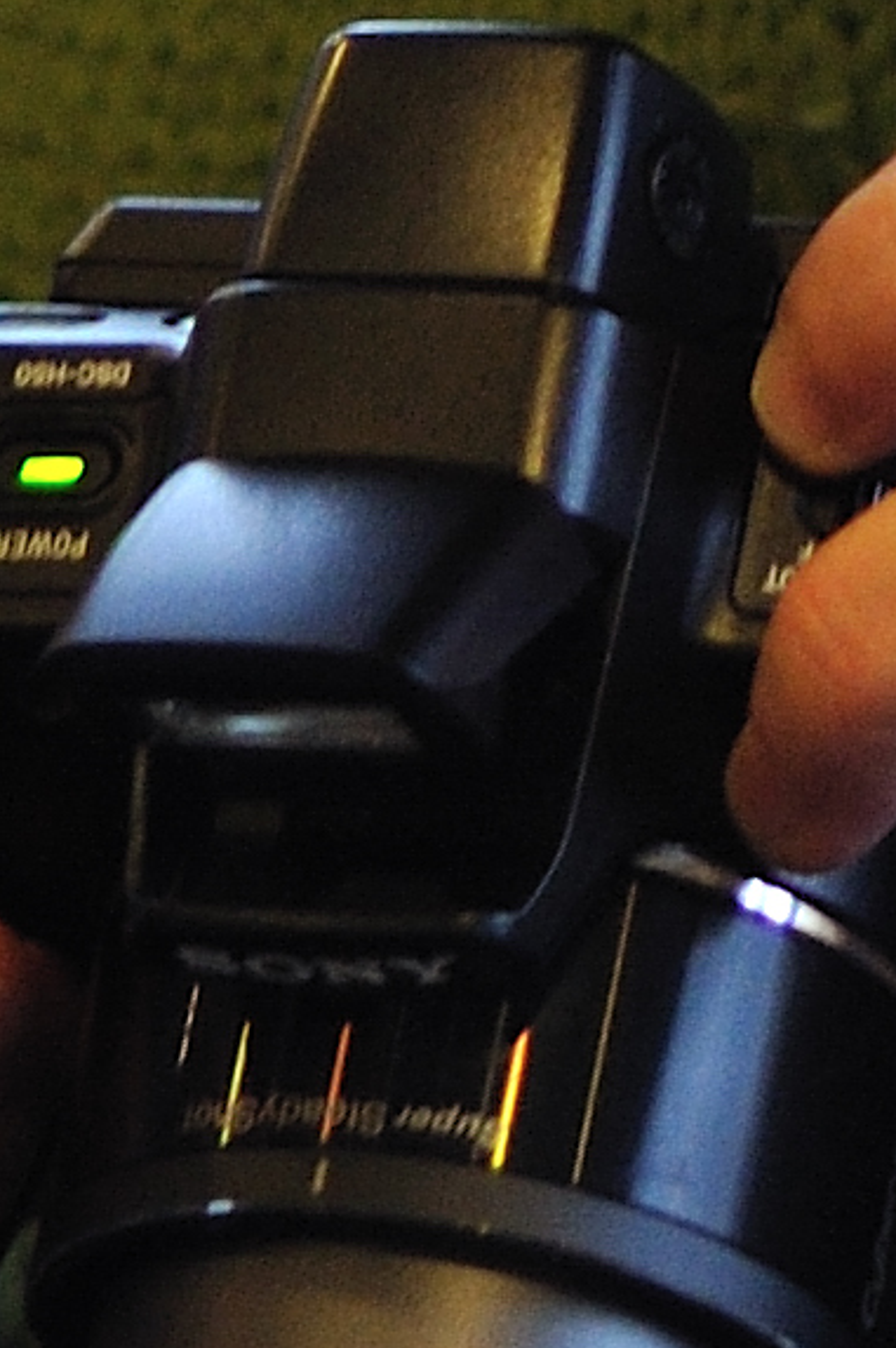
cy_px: -1190
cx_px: 1143
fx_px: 20980
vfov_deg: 3.6
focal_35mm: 561
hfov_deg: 2.4
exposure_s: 1/30
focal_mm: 50
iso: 400
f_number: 2.5
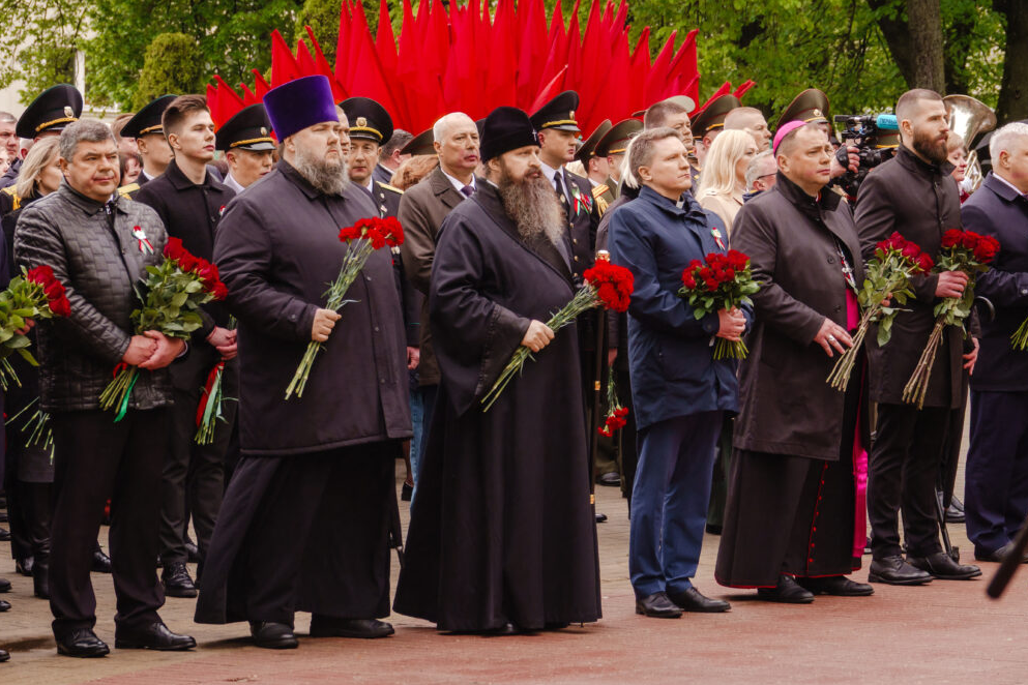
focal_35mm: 131
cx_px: 527
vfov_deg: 10.5
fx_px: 3740
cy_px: 336
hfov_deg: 15.6
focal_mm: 46.41
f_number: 4
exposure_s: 1/160
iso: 200
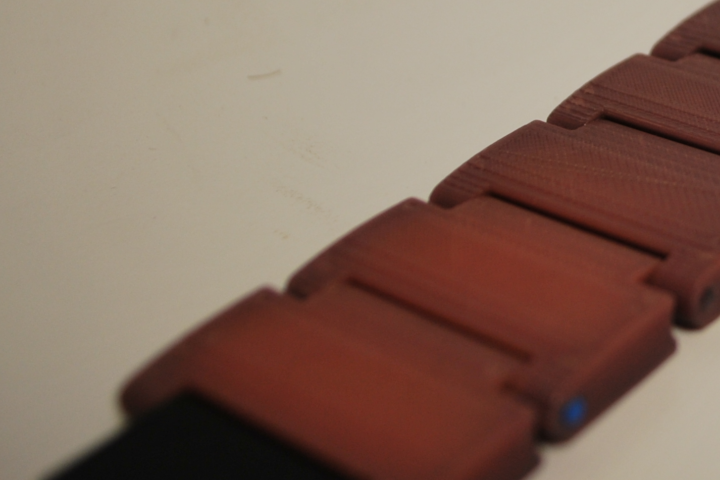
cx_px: 804
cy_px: 67
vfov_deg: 16.9
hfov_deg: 23.7
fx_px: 1600
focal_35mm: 80
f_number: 4
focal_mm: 20
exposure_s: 1/60
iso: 200
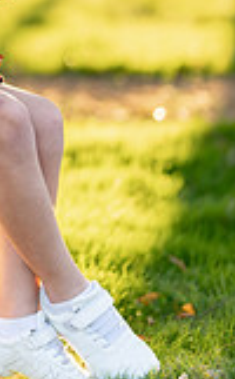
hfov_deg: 6.2
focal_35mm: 208
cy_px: -12
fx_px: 2141
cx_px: -136
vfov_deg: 10.0
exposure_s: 1/500
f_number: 1.2
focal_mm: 50
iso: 100
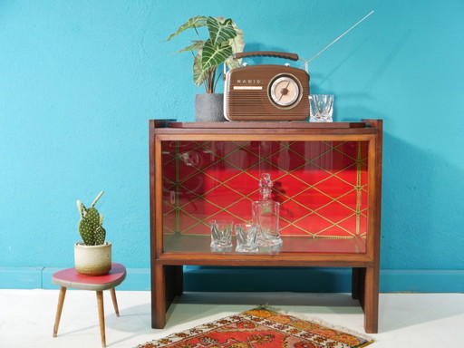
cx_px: 232
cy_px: 174
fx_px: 643
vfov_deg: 30.3
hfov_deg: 39.7
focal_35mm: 48
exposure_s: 1/8
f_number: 6.3
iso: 200
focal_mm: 24
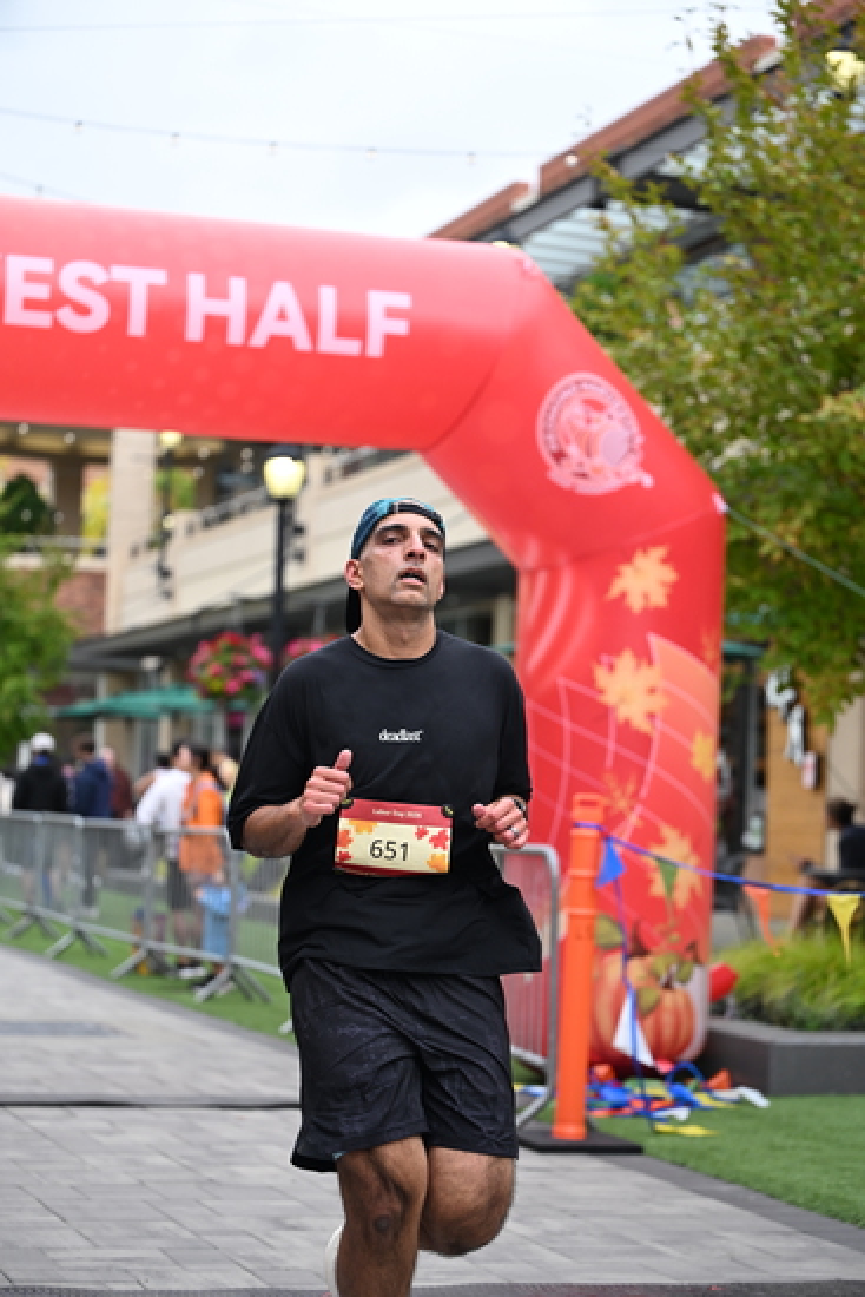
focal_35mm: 70
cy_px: 648
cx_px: 432
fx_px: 2521
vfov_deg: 28.8
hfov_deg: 19.5
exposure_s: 1/2000
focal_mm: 70
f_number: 2.8
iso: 640
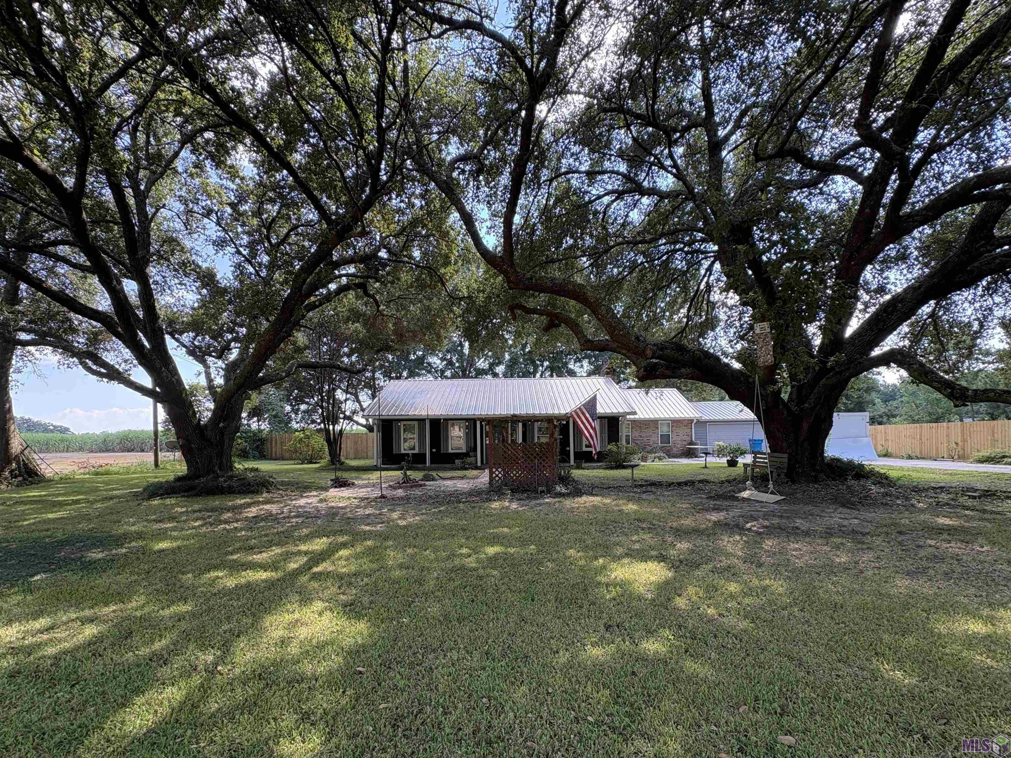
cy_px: 379
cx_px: 506
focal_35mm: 14
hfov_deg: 102.1
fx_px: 409
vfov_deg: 85.7
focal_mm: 2.22
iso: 64
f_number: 2.2
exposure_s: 1/163
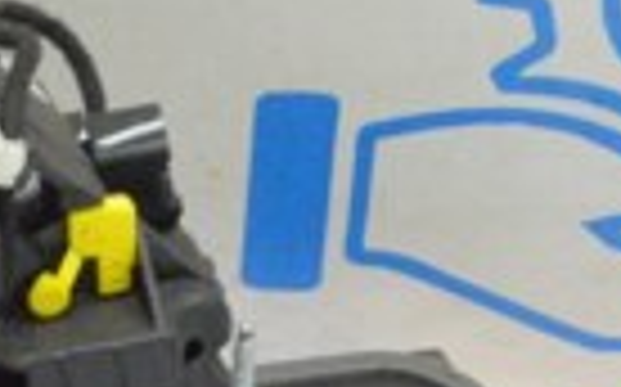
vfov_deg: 7.7
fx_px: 2875
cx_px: -104
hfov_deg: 12.1
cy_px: 110
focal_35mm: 170
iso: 6400
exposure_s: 1/15
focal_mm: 24
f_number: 20
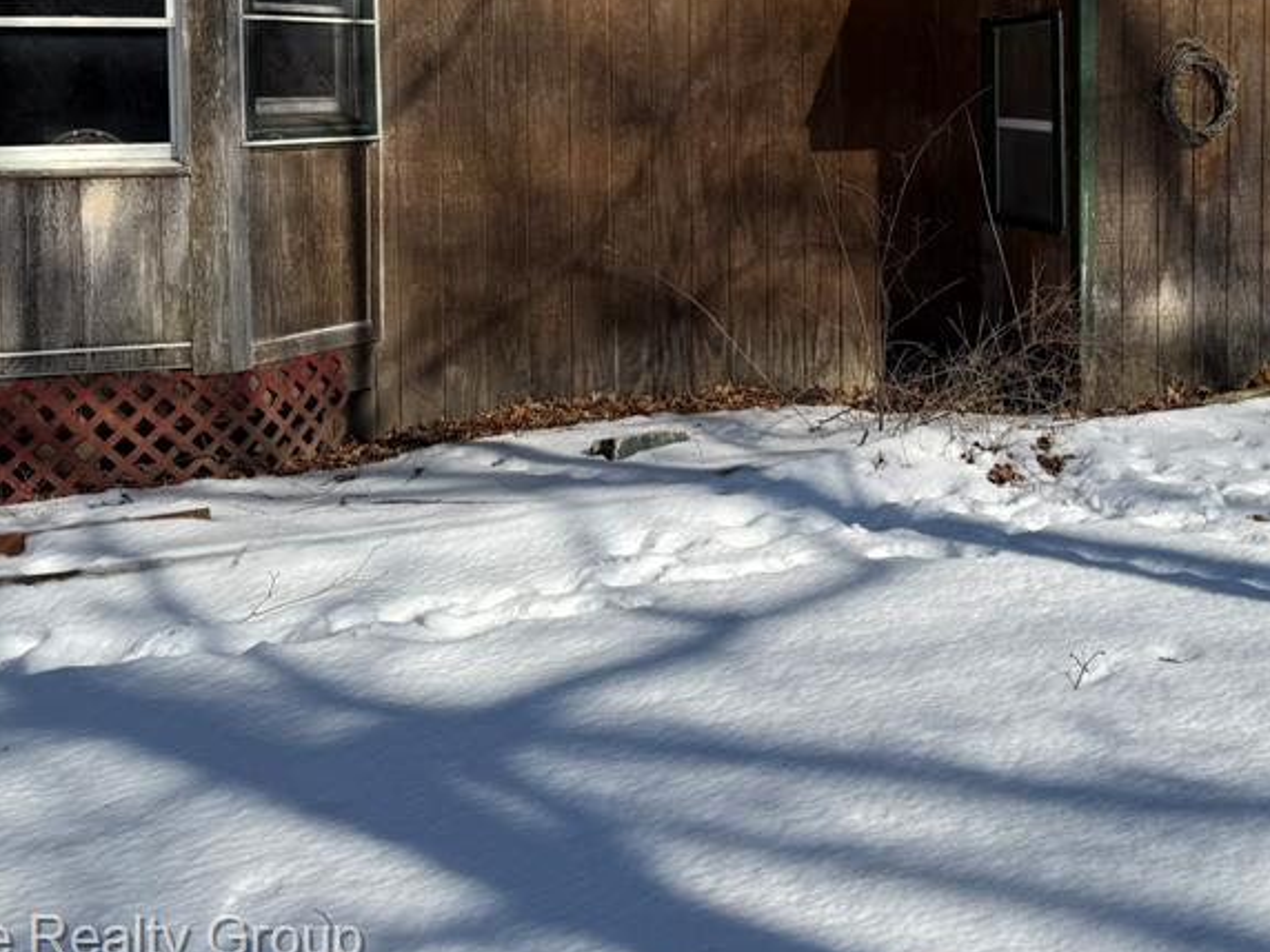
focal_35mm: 43
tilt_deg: -1.3
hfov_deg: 42.5
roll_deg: +0.6
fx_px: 1578
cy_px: 124
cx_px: 957
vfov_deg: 32.2
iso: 80
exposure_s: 1/5714
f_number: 1.78
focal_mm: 6.76
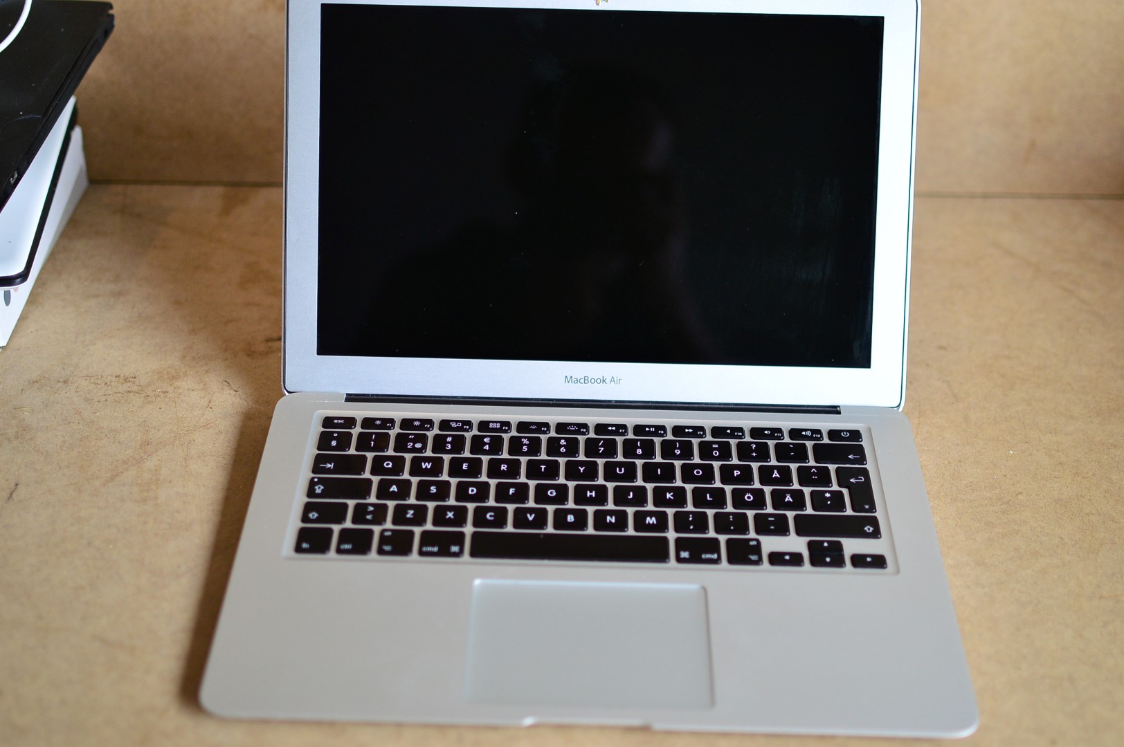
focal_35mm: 52
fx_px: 1638
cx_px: 562
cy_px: 374
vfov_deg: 25.7
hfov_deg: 37.9
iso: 400
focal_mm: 35
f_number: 1.8
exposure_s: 1/640
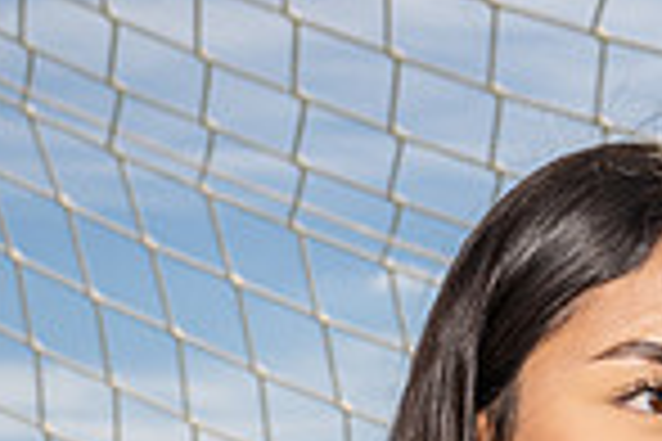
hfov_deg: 14.8
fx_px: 2537
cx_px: 522
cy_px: 1004
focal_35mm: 138
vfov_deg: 9.1
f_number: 8
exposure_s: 1/250
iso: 100
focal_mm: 45
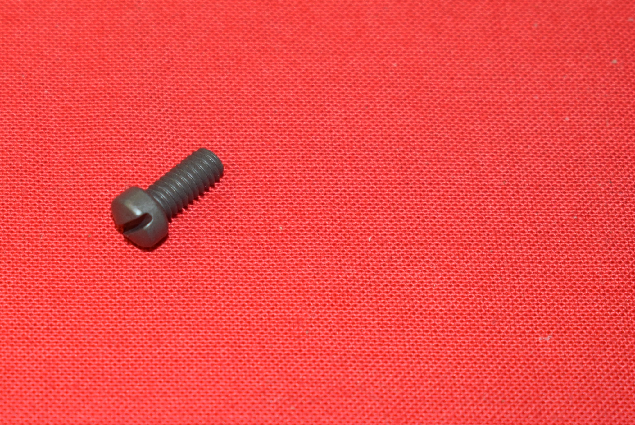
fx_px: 2131
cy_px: 188
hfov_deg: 16.9
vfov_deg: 11.4
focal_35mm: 121
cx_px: 173
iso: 800
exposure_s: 1/60
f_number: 5.6
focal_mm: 55
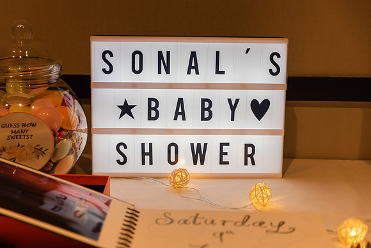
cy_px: 124
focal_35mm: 70
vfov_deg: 19.5
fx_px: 722
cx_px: 186
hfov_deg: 28.8
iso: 640
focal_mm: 70
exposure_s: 1/125
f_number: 4
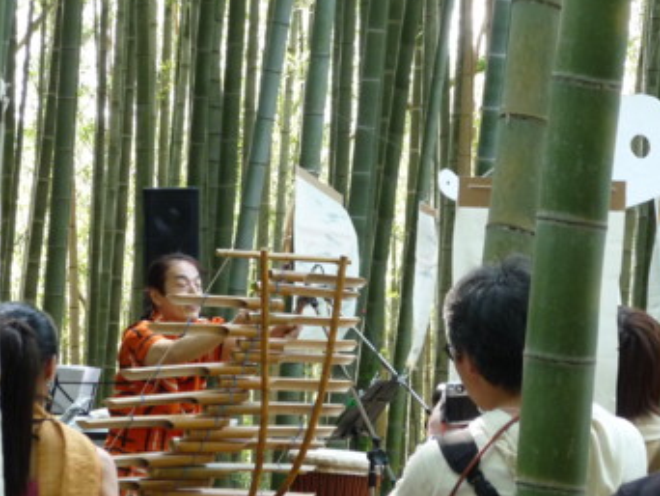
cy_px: 222
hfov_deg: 9.9
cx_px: 371
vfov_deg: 7.4
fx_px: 3816
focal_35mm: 200
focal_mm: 19.1
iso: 200
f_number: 4.7
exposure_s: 1/40
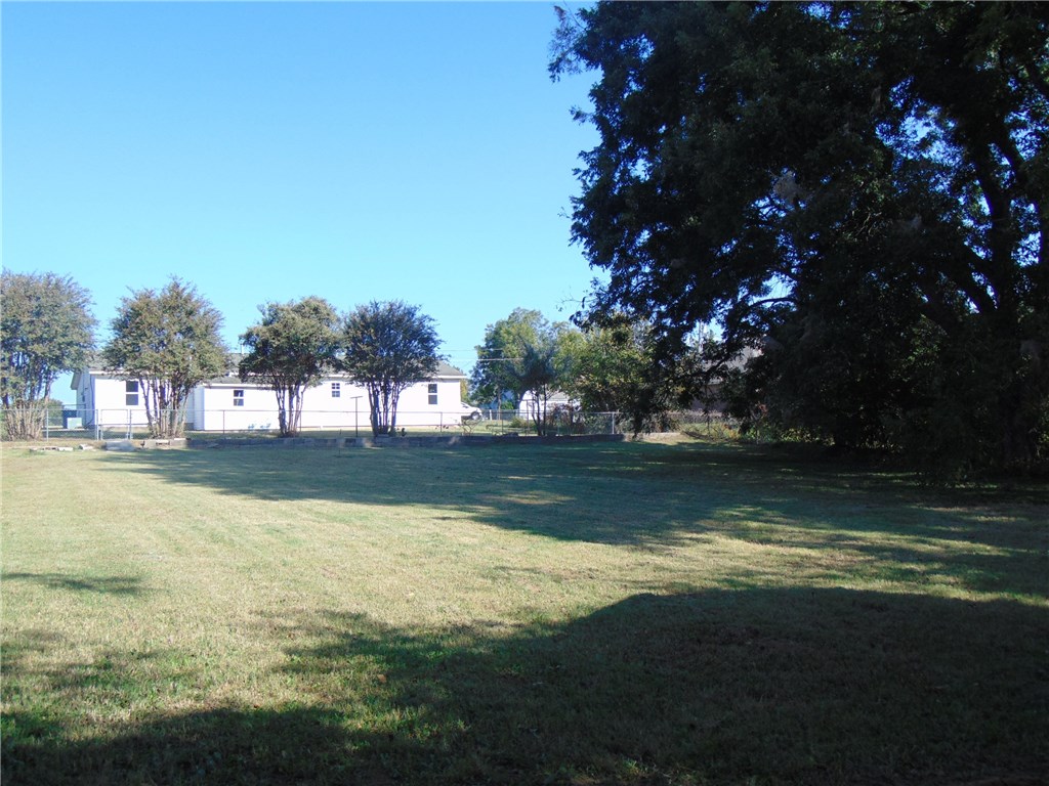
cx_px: 524
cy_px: 393
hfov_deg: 60.0
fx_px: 909
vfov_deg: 46.8
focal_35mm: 30
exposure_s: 1/500
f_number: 3.1
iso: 80
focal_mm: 5.4
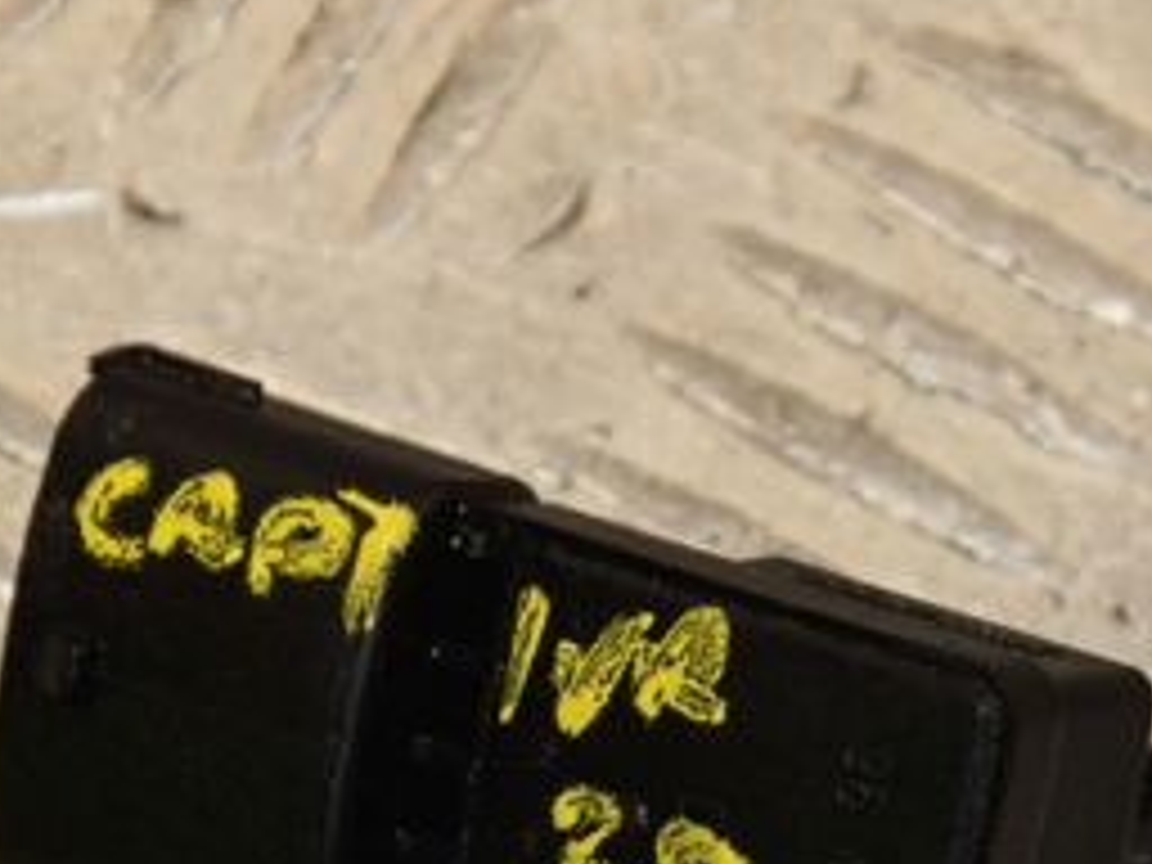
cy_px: 765
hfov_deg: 5.2
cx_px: 720
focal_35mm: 378
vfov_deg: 3.9
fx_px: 12586
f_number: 8
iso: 800
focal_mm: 105
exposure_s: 1/200
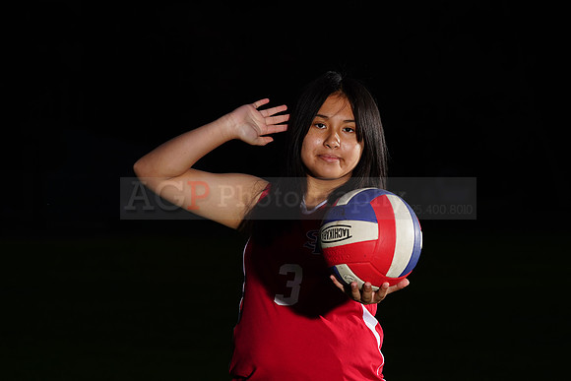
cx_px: 286
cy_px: 190
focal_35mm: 173
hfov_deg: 11.9
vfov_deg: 7.9
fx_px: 2744
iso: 400
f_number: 9
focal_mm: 173
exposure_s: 1/125
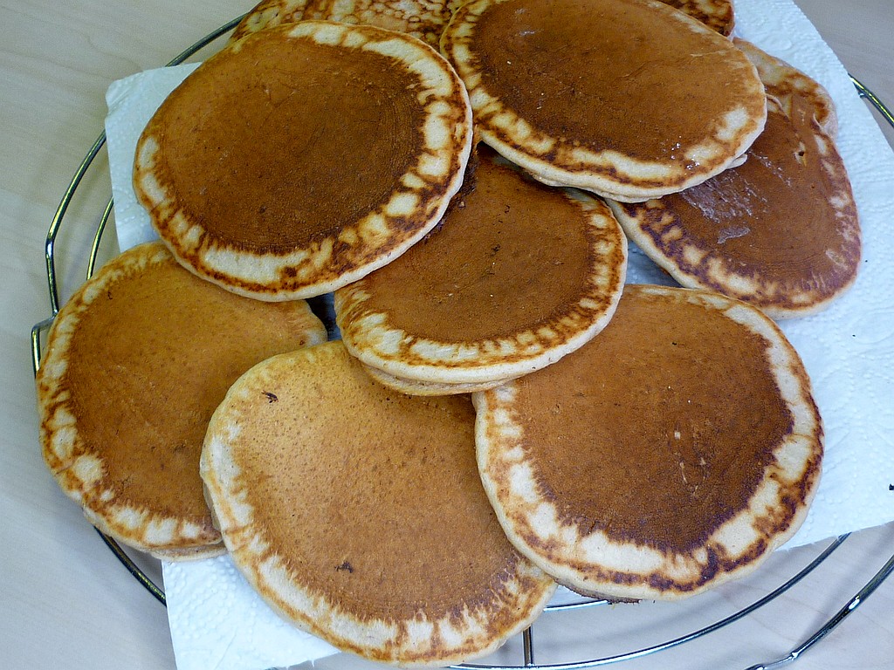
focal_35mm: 48
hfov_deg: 39.7
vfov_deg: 30.3
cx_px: 447
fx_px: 1240
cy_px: 335
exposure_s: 1/30
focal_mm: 5.5
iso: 100
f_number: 2.8
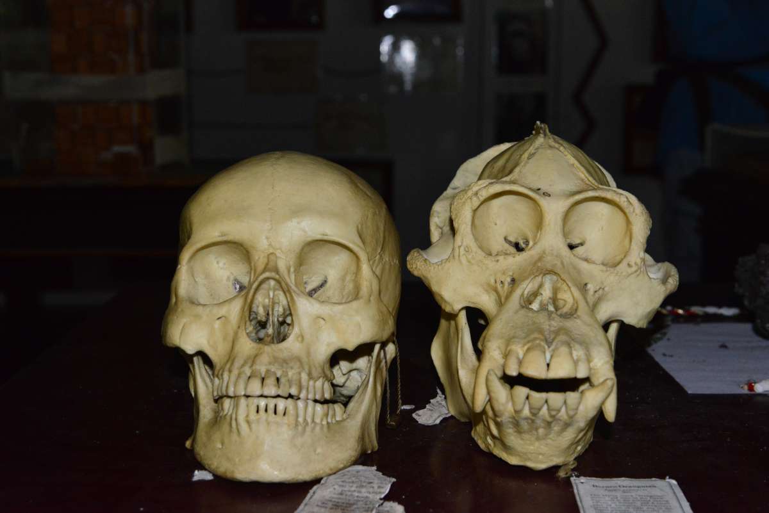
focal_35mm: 50
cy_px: 256
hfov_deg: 39.6
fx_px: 1068
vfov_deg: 27.0
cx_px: 384
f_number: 8
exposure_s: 1/60
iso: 6400
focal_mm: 50
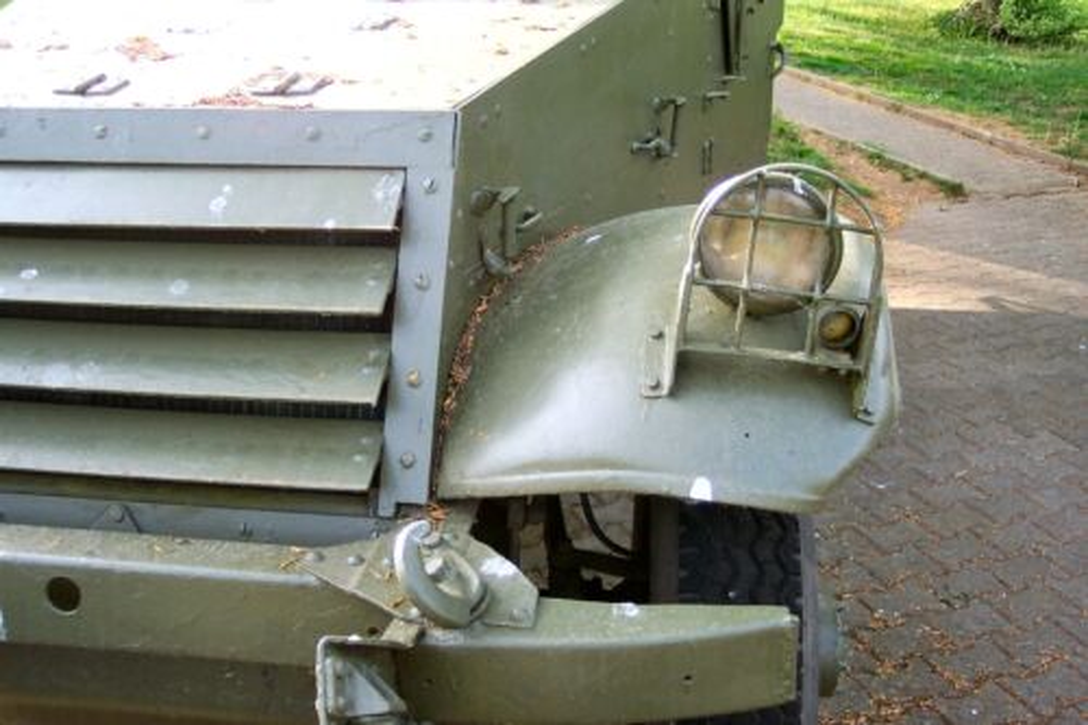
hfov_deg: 50.7
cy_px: 362
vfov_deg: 35.0
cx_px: 544
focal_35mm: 38
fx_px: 1148
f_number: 2.8
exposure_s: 1/180
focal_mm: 8
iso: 120
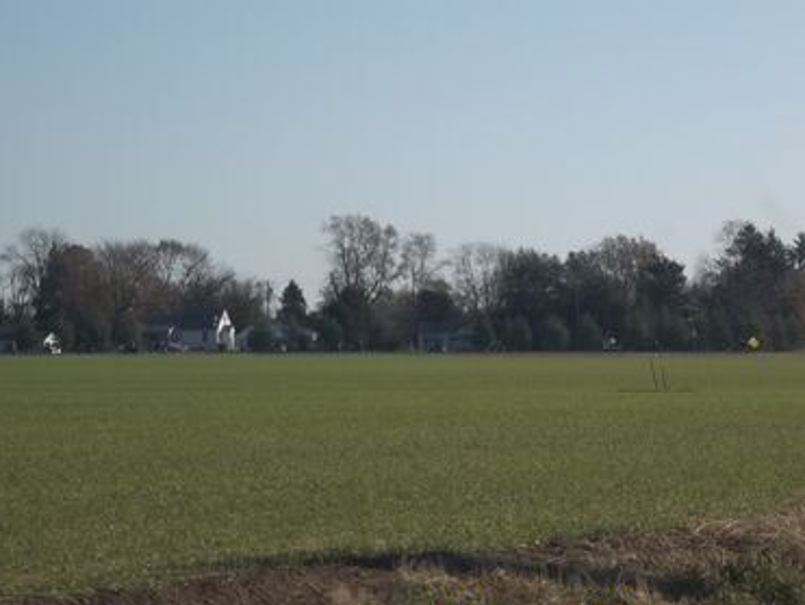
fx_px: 2933
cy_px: 319
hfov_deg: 15.6
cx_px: 375
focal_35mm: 126
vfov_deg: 11.8
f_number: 5.4
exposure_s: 1/500
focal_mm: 21
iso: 80
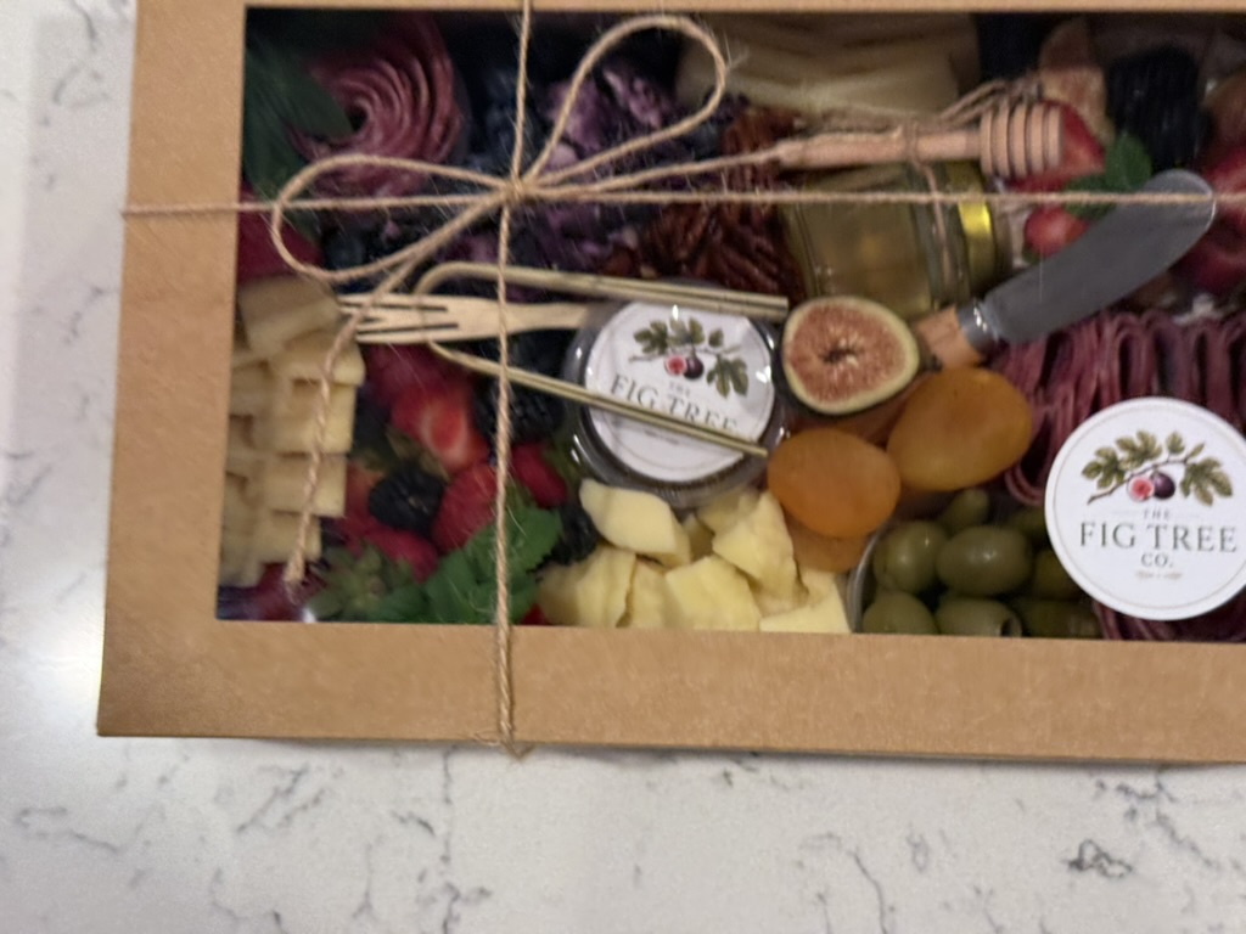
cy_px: 467
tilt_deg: -85.2
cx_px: 623
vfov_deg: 30.3
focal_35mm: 48
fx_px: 1728
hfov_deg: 39.7
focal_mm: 6.76
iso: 200
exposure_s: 1/60
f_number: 1.78
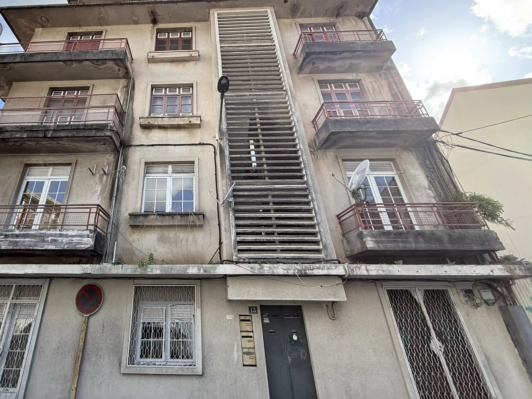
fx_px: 292
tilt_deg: +32.6
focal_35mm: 19
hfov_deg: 82.3
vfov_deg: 66.6
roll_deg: +0.1
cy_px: 130
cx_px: 186
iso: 50
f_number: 2.2
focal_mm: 2.22
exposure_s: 1/475
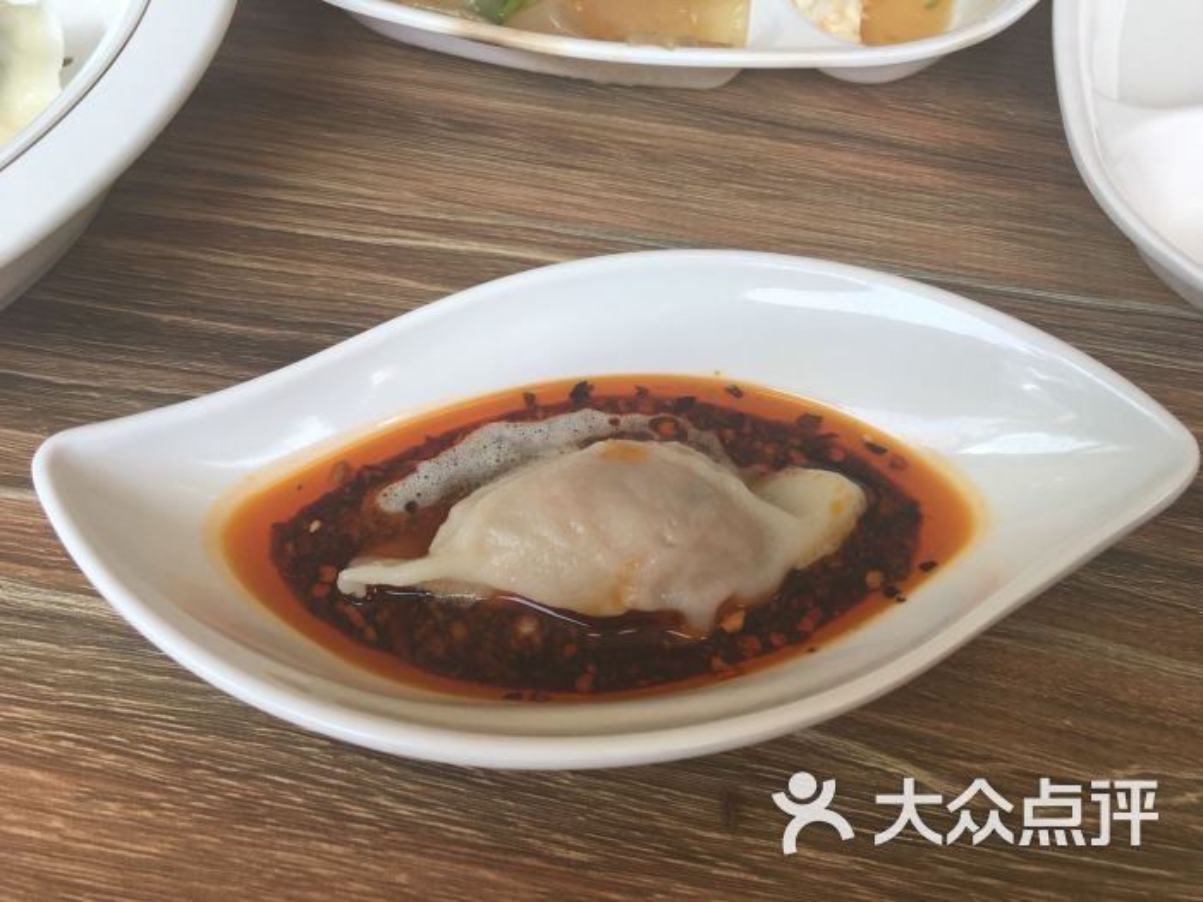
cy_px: 451
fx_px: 1008
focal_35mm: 29
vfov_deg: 48.2
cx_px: 602
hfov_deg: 61.7
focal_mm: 4.15
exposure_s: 1/186
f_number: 2.2
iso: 25
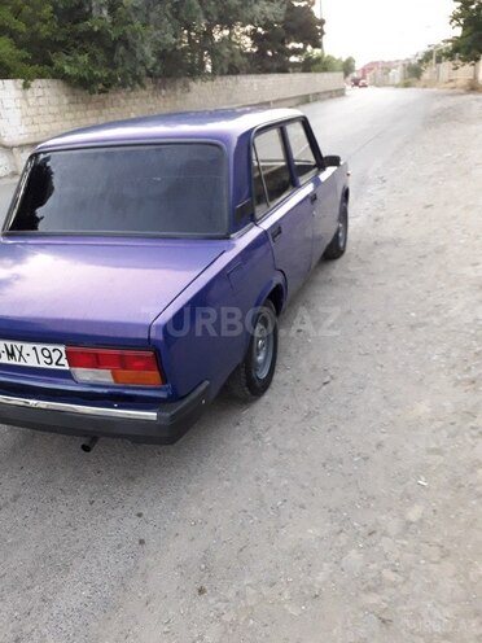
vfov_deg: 65.3
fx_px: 501
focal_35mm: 27
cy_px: 322
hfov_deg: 51.4
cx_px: 241
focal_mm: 3.6
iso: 250
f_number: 1.9
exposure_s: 1/25
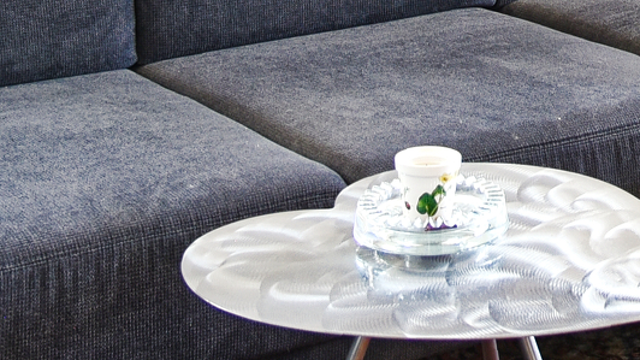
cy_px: -507
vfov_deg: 9.0
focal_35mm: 121
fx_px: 2053
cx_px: 674
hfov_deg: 17.2
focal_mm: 24
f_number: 5
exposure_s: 1/100
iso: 250
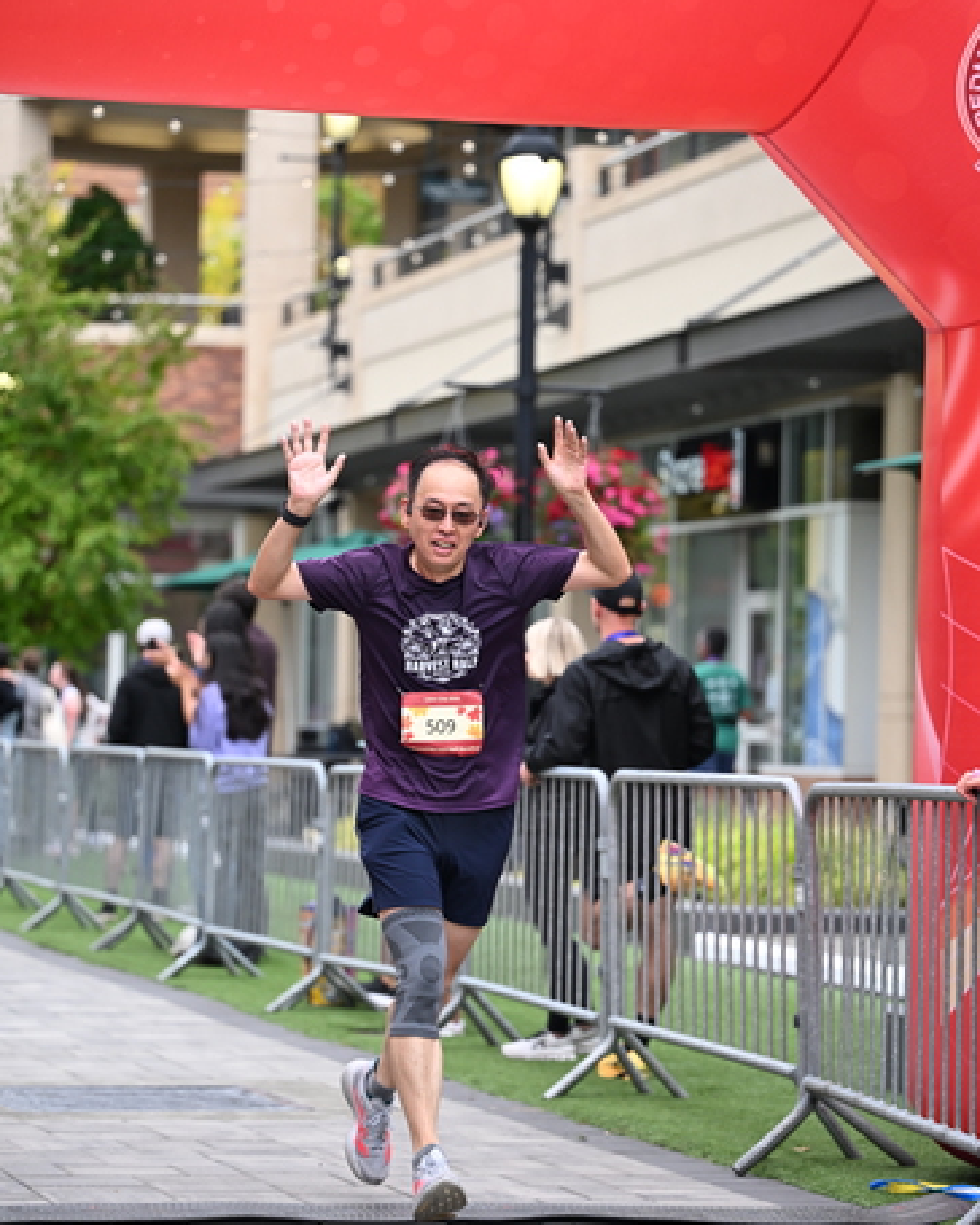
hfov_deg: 13.1
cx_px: 491
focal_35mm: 118
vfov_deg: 16.3
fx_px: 4278
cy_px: 660
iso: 800
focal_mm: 104
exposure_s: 1/2000
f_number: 2.8
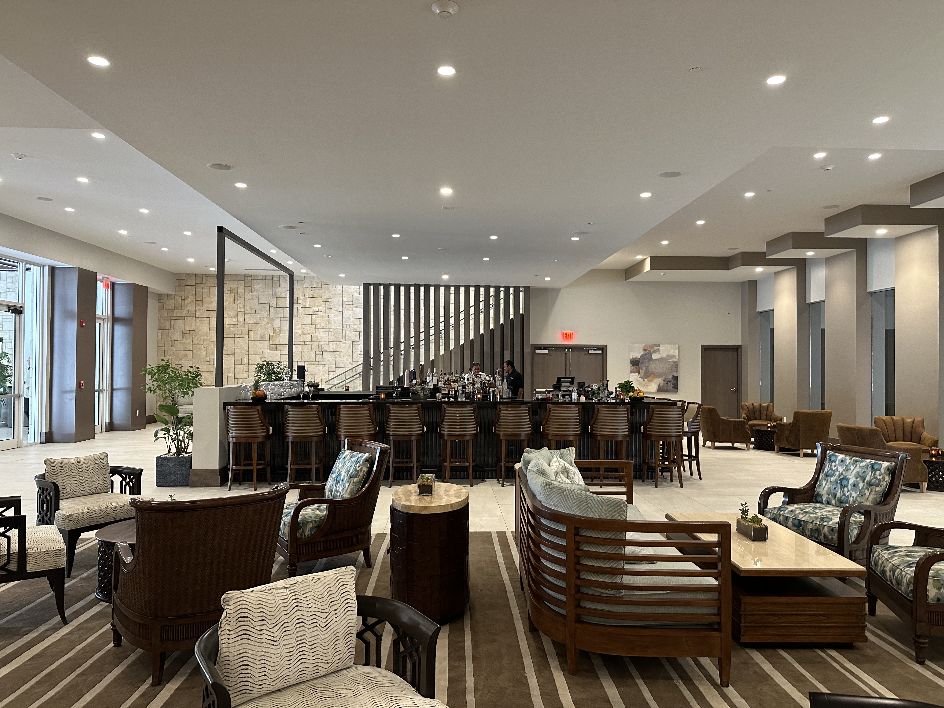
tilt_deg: -0.3
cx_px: 472
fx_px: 654
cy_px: 354
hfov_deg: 71.6
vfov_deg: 56.8
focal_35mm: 24
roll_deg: -0.1
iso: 400
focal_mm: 6.86
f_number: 1.78
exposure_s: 1/60
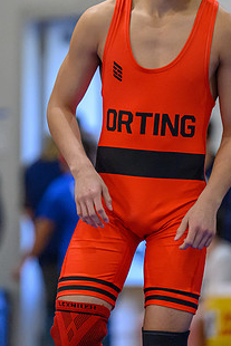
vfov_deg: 5.0
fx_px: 3932
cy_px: 72
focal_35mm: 409
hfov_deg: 3.4
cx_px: 133
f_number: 2.8
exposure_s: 1/800
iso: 5000
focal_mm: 170
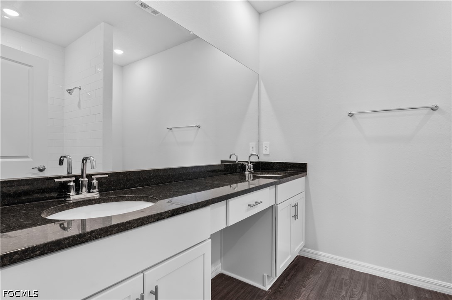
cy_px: 150
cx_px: 226
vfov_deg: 67.3
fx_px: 226
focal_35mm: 18
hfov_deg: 90.0
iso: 320
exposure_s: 1
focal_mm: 18
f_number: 10
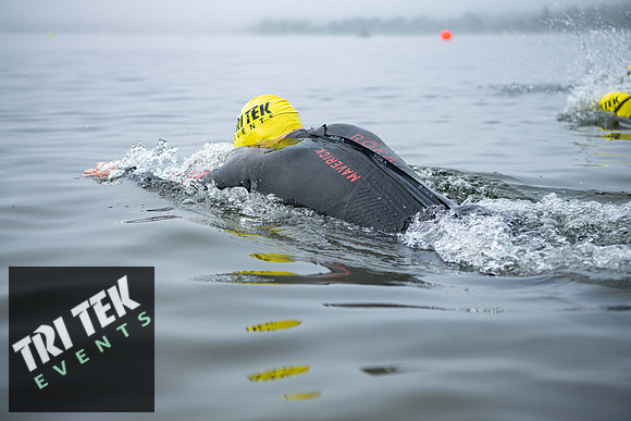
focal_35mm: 63
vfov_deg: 21.6
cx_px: 316
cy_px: 210
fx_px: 1103
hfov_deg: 31.9
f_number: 4
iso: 320
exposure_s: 1/640
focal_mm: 62
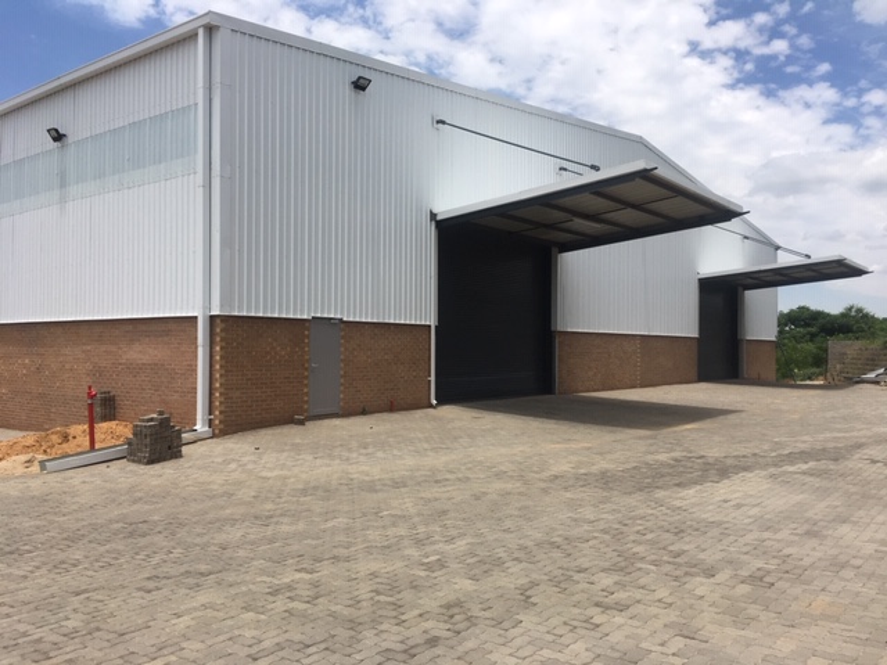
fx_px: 743
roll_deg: +0.1
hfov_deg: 61.7
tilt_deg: +0.4
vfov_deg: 48.2
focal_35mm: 29
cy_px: 332
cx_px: 444
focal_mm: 4.15
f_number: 2.2
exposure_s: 1/2959
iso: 25
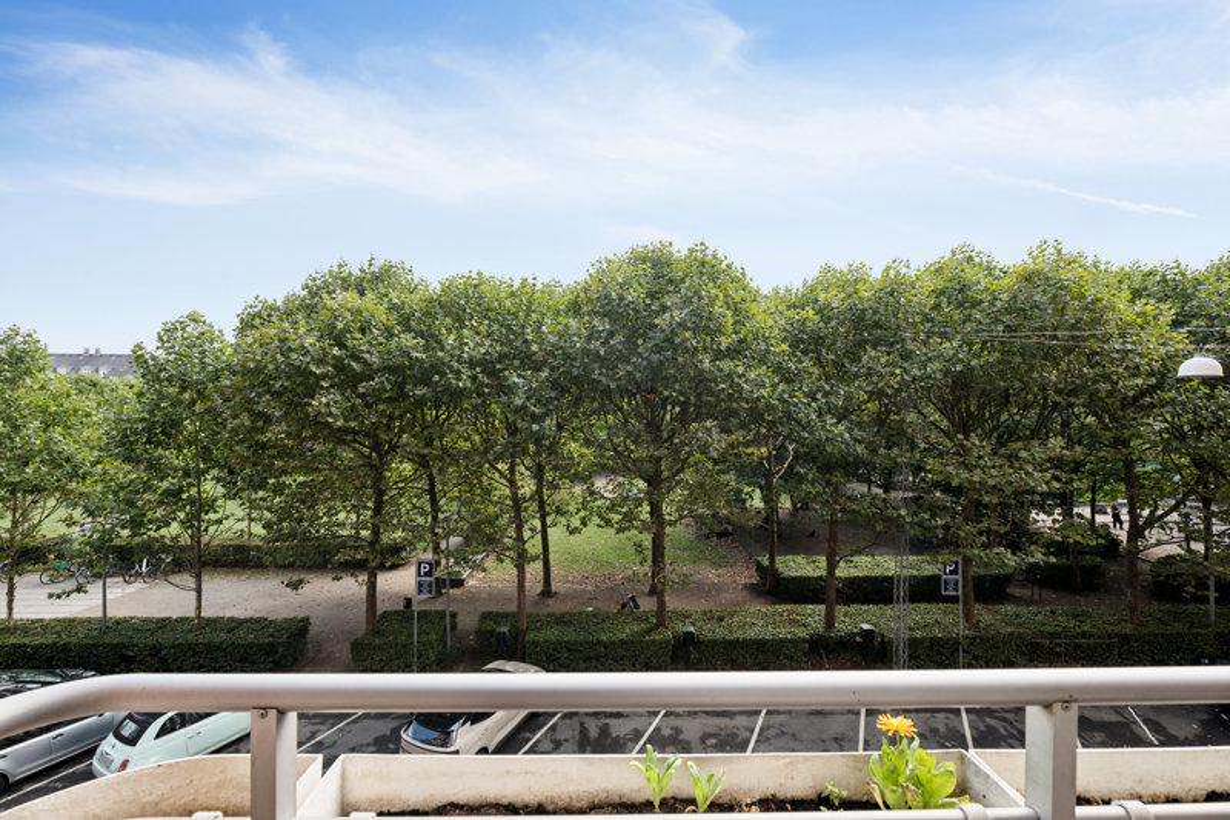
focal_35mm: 15
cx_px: 615
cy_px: 410
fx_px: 512
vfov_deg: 77.3
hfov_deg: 100.4
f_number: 9
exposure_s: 1/80
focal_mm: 15
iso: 125
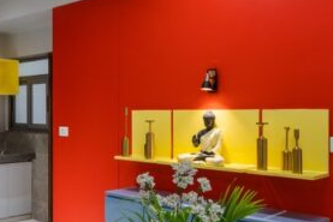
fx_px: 426
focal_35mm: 46
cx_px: 32
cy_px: 115
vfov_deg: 29.3
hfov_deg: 39.6
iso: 100
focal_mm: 17
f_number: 8
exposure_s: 1/2
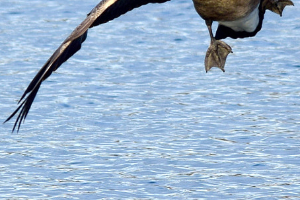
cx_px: 75
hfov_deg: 1.3
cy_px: -54
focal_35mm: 1585
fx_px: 13212
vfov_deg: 0.9
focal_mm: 300
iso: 125
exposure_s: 1/500
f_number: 6
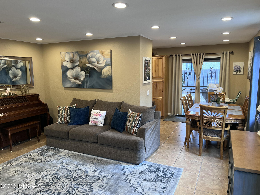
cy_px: 98
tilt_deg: -8.0
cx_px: 130
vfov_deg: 53.1
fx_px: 195
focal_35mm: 26
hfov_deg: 67.3
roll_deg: +0.4
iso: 80
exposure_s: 1/60
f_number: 1.5
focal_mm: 5.7
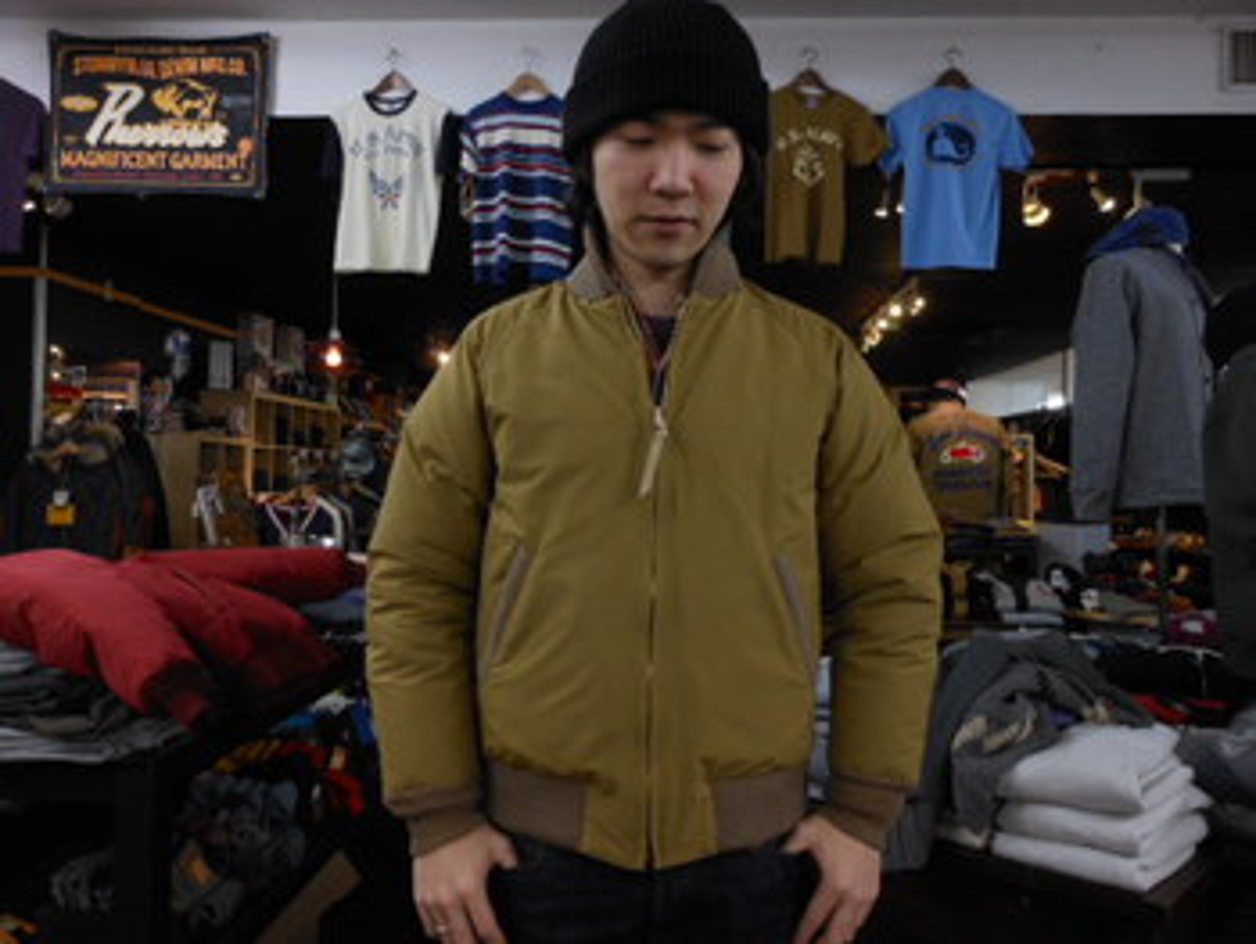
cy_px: 472
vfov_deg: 49.8
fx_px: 1017
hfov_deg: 63.4
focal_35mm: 28
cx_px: 628
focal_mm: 5
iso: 160
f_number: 3.7
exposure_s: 1/30
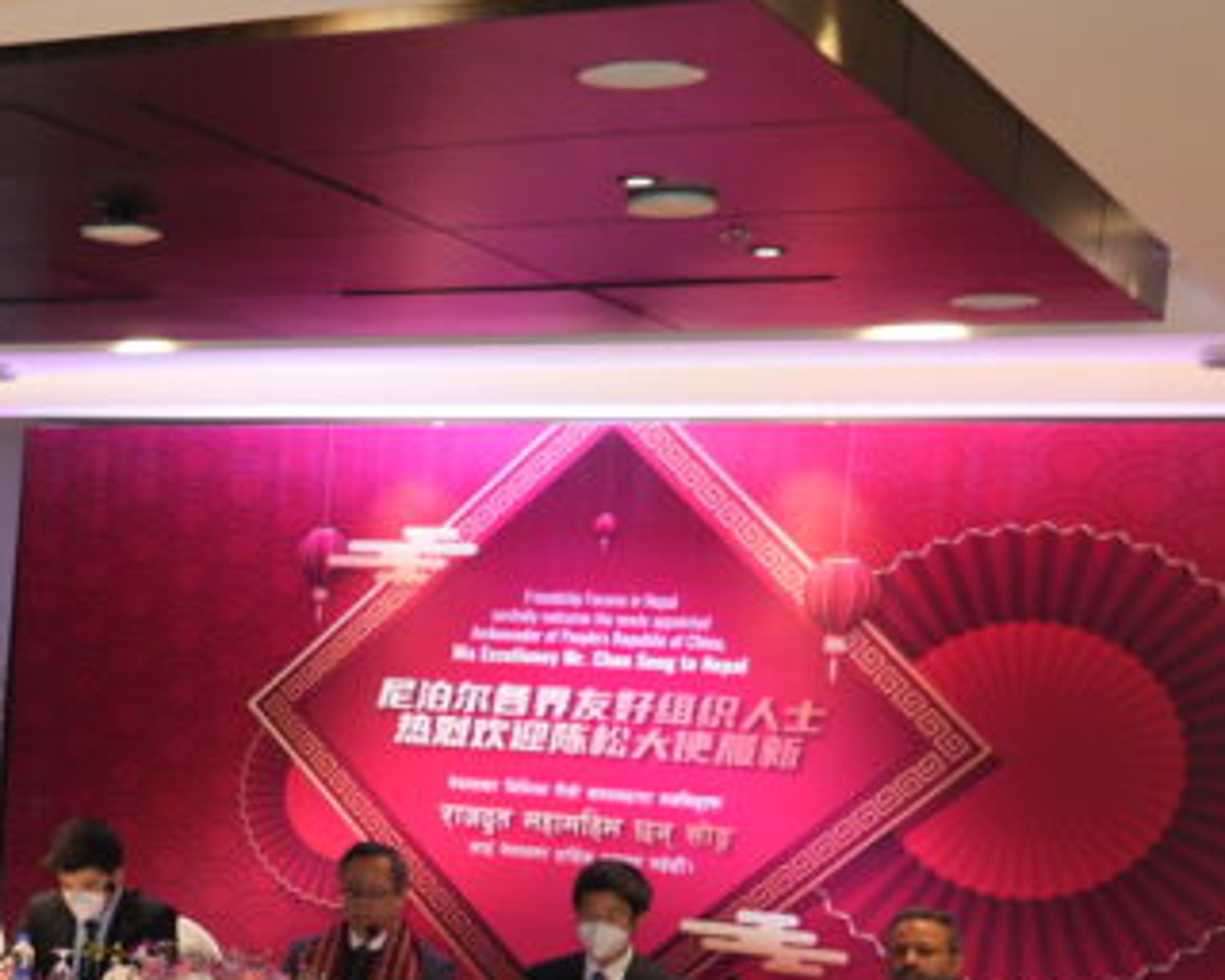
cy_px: 810
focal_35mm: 72
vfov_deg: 21.0
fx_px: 2610
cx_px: -658
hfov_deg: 21.7
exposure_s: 1/60
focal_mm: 24
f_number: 4
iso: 1600
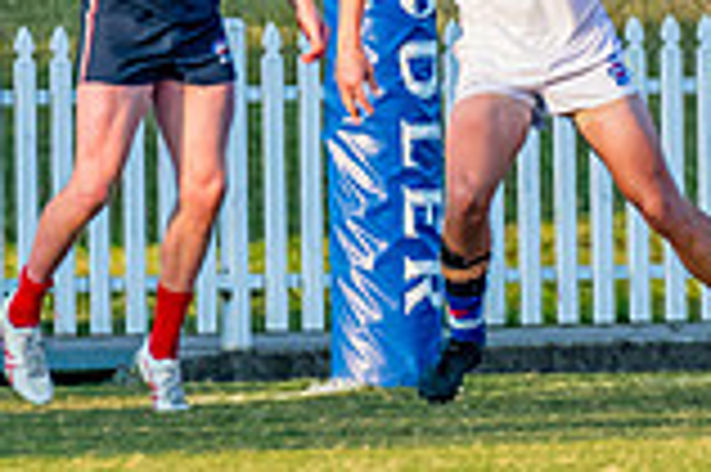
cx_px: 1164
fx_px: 38275
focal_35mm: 1940
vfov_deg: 0.7
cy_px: -373
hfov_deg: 1.1
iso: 1100
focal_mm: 360
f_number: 4
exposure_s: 1/1600
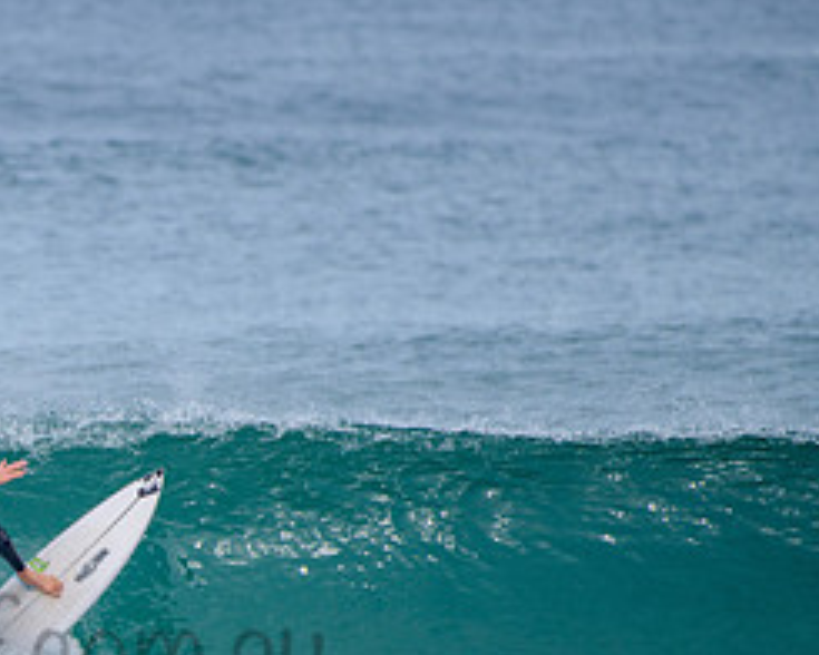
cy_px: 617
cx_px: -30
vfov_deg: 1.4
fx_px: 26978
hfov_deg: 1.7
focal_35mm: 1113
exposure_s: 1/2000
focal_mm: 500
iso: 250
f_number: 5.6
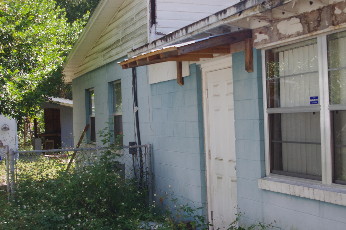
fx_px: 499
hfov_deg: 38.2
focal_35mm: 52
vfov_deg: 25.9
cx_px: 173
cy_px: 115
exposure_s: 1/640
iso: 400
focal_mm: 35
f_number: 5.6
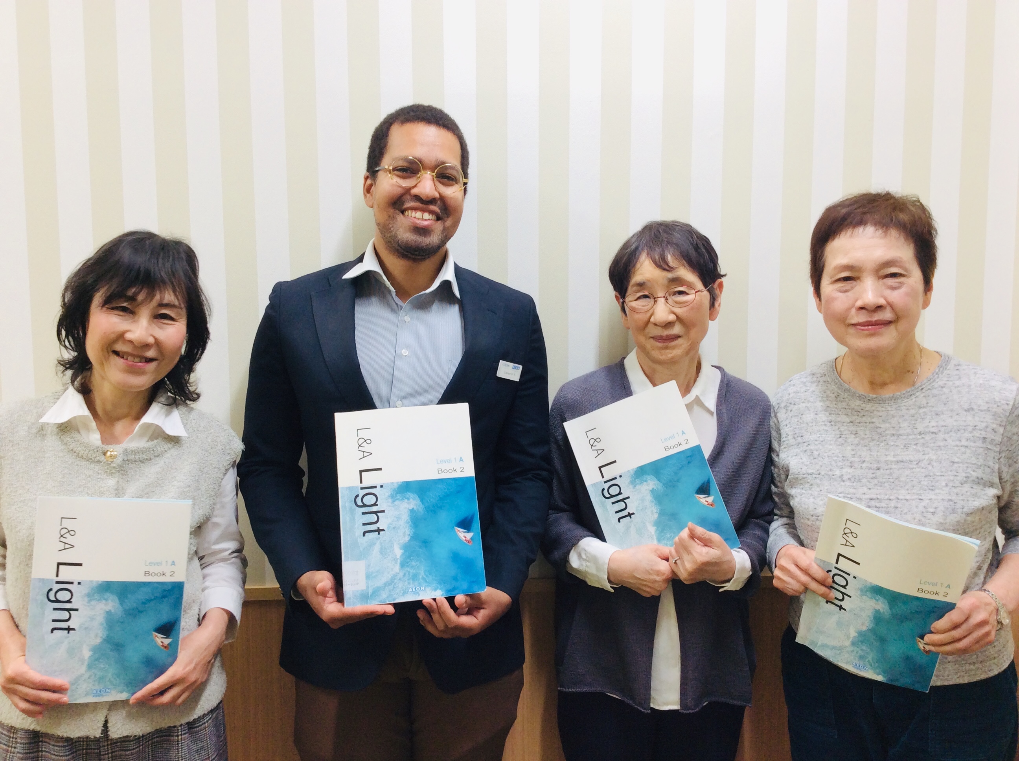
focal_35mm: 32
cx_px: 510
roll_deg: +1.7
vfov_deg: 44.1
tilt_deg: -5.7
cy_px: 380
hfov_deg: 56.9
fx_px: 941
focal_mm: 3.3
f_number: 2.4
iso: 50
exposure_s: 1/24
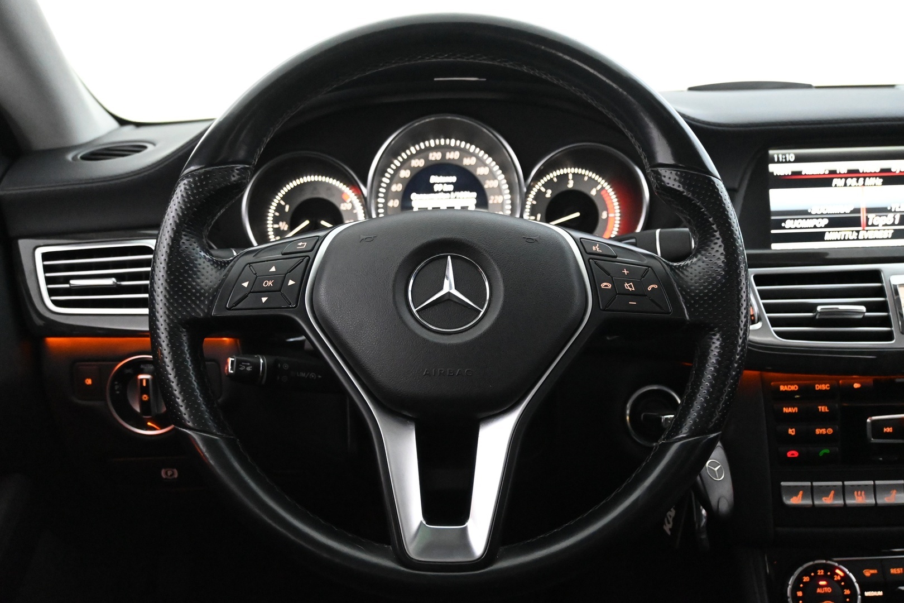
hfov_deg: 55.1
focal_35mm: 34
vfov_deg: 38.4
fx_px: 866
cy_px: 302
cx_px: 452
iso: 7200
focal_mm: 23
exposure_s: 1/40
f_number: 4.2
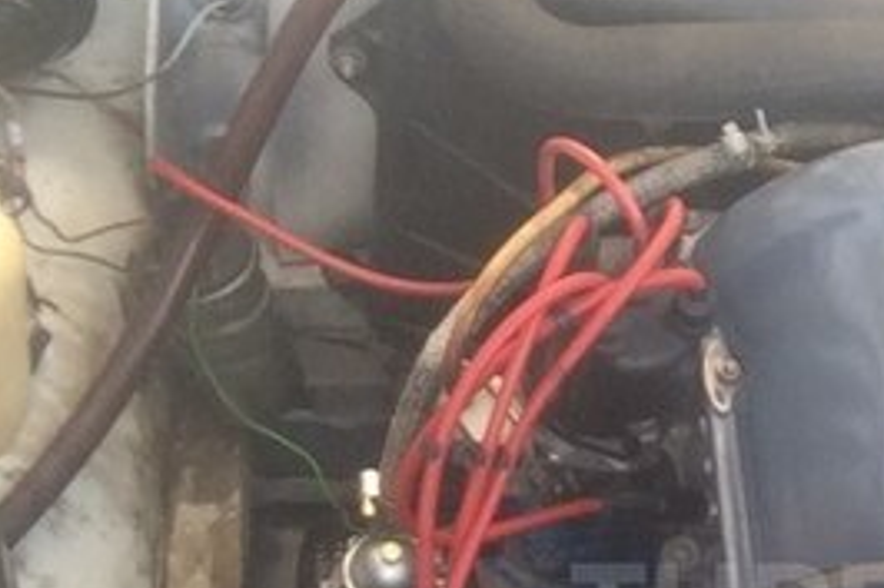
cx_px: 911
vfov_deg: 16.6
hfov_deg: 24.1
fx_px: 1963
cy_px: 613
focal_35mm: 80
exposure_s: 1/286
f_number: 2.4
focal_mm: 2.15
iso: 50
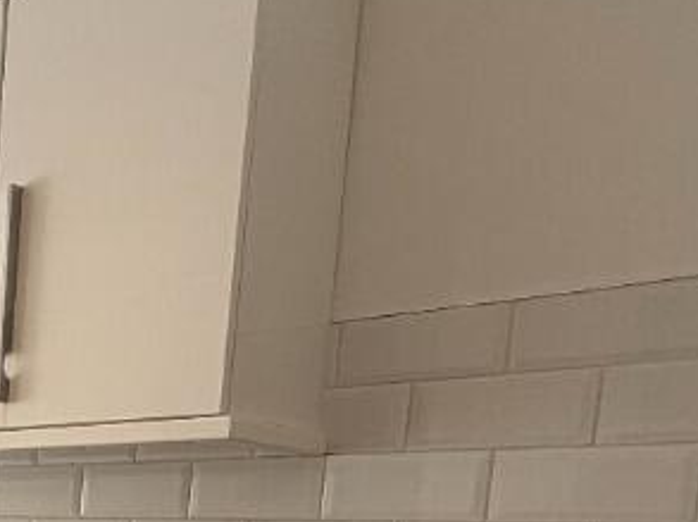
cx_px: -353
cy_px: 615
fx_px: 987
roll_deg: -1.5
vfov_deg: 26.5
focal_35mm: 49
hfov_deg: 27.1
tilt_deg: -5.0
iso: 64
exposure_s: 1/121
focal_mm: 2.22
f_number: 2.2
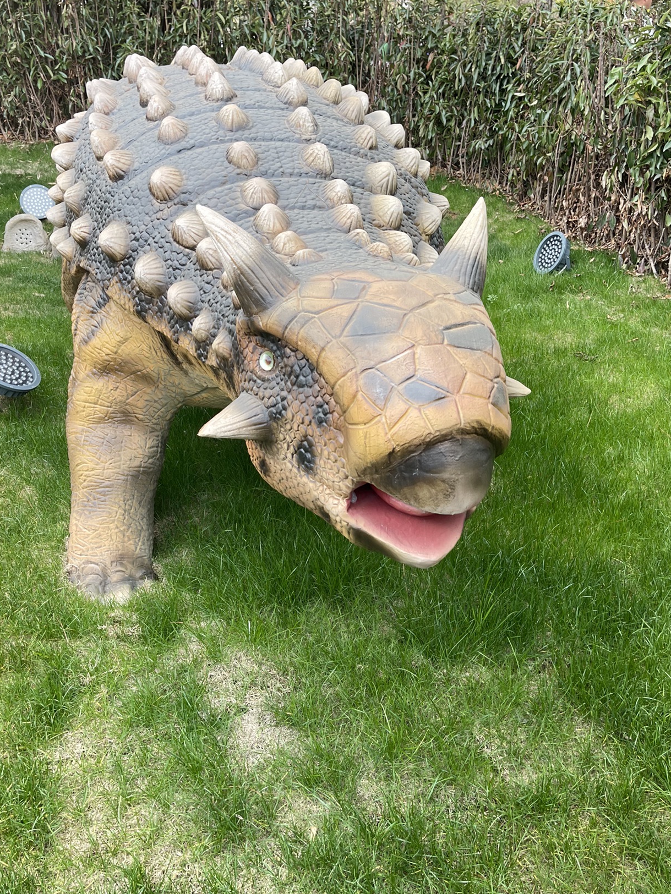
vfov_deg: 56.7
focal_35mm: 32
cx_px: 292
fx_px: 827
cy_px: 405
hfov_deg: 44.1
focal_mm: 5.1
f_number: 1.6
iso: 50
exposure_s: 1/121
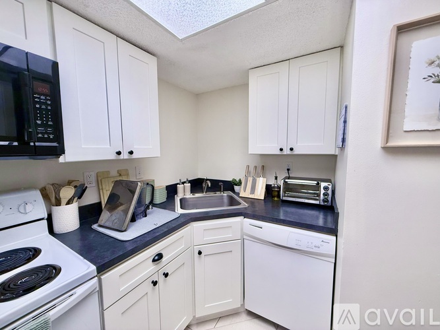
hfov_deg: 102.1
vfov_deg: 85.7
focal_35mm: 14
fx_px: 178
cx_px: 220
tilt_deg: -5.6
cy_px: 165
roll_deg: +0.1
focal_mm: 2.22
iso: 320
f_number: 2.2
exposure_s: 1/120
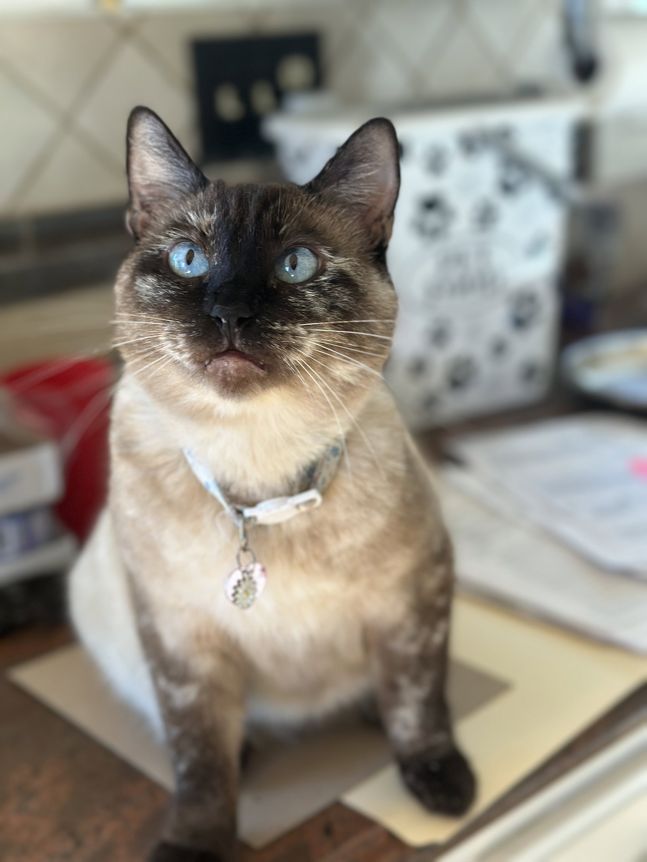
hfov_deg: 30.3
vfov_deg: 39.7
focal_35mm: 48
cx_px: 324
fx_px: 1196
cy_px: 431
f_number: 1.78
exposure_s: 1/104
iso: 125
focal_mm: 6.86
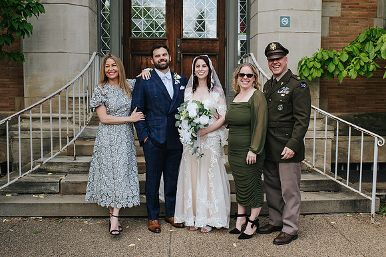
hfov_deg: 48.7
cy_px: 135
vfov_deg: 33.5
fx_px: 426
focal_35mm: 40
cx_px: 197
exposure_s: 1/500
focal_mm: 35
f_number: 3.5
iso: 250
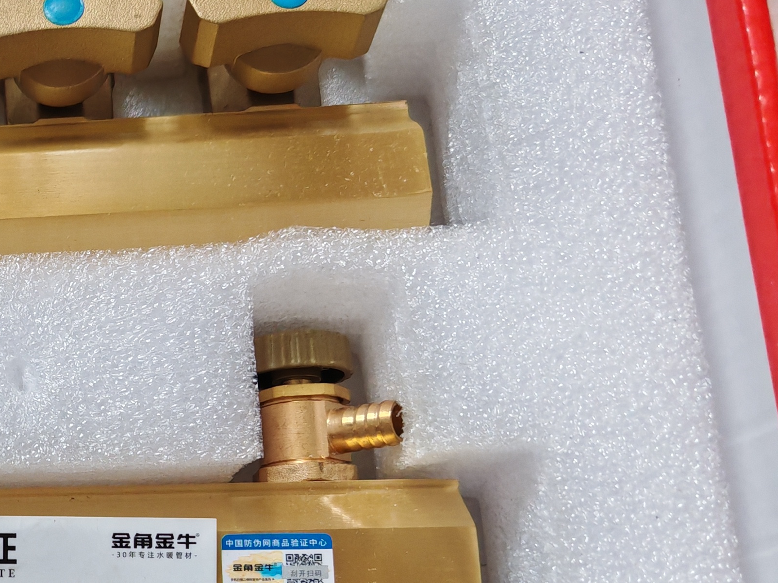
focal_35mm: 69
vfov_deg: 21.0
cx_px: -184
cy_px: 479
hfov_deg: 25.0
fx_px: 1551
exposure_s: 1/69
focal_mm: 6.67
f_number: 1.9
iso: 400
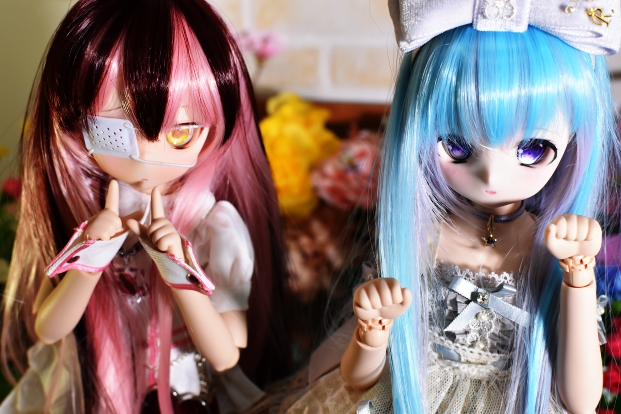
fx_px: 906
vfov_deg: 25.8
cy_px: 207
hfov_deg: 37.9
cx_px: 310
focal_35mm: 52
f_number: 4.5
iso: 400
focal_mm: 35
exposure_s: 1/80
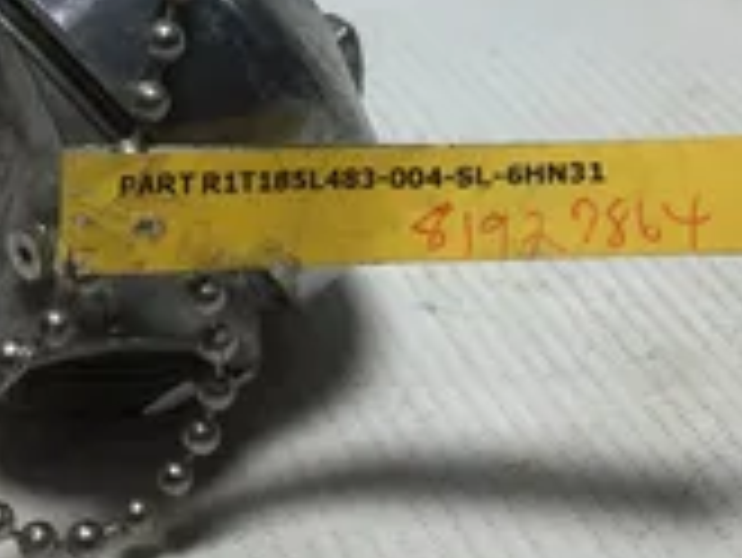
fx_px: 1609
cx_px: 283
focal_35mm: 75
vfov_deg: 19.5
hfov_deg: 25.9
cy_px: 144
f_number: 2.4
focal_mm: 3.3
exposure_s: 1/177
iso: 25
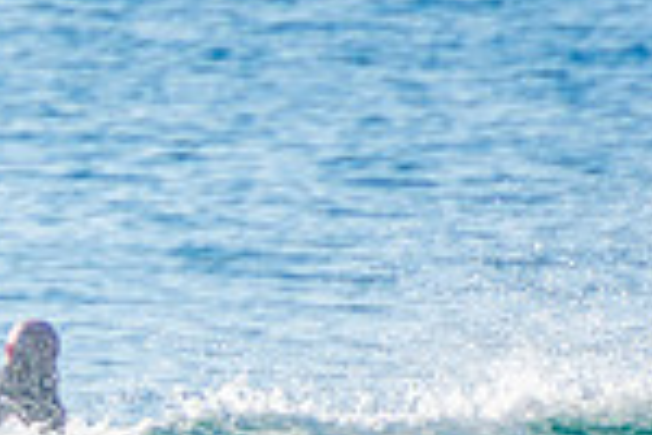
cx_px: -578
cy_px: 494
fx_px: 41942
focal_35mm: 2316
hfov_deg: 0.9
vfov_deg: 0.6
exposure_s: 1/1250
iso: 250
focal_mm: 400
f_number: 5.6
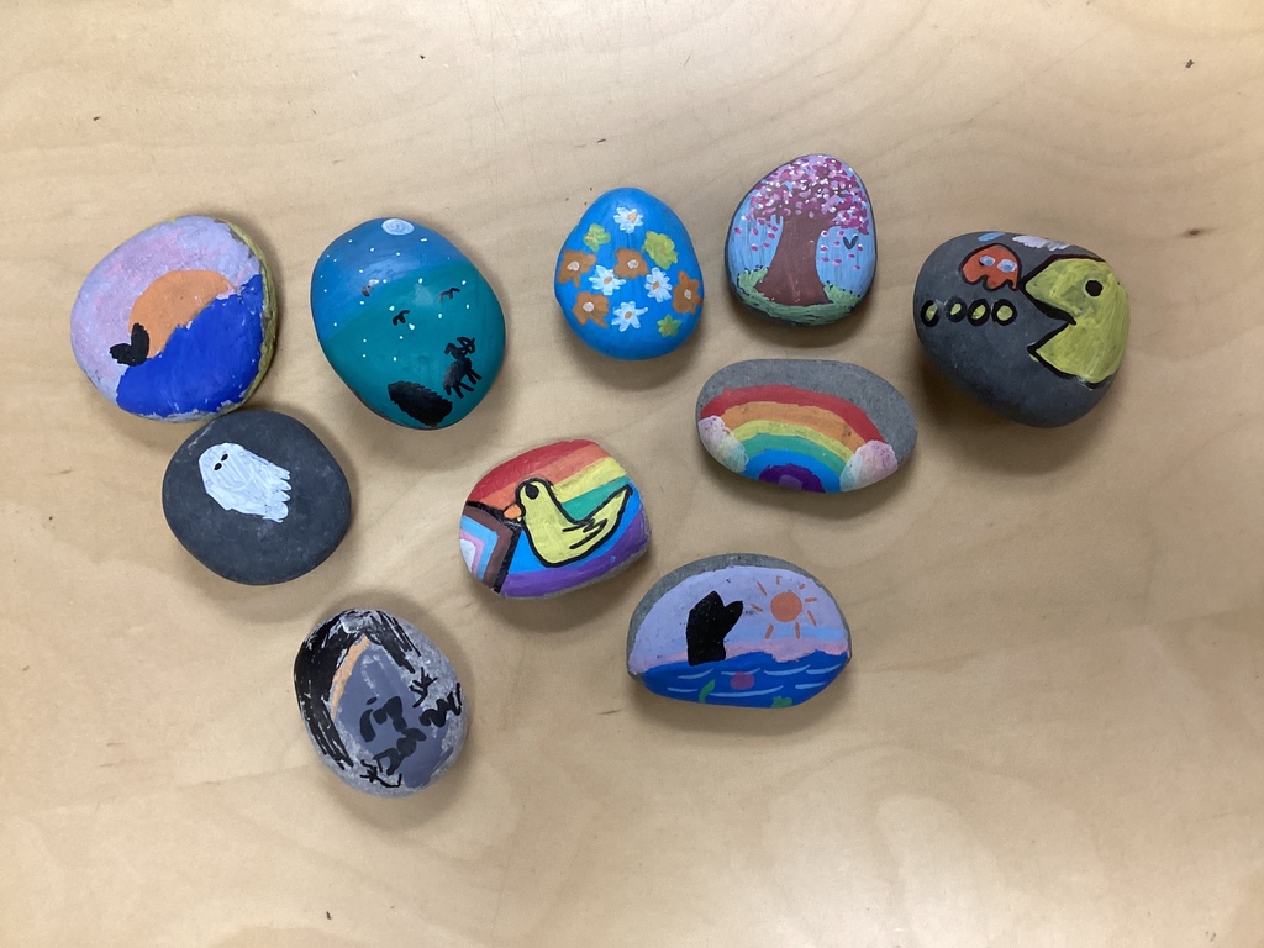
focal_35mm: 31
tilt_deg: -80.1
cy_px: 474
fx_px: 1132
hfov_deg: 58.4
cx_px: 632
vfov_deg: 45.4
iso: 200
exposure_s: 1/60
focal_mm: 3.3
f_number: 2.4
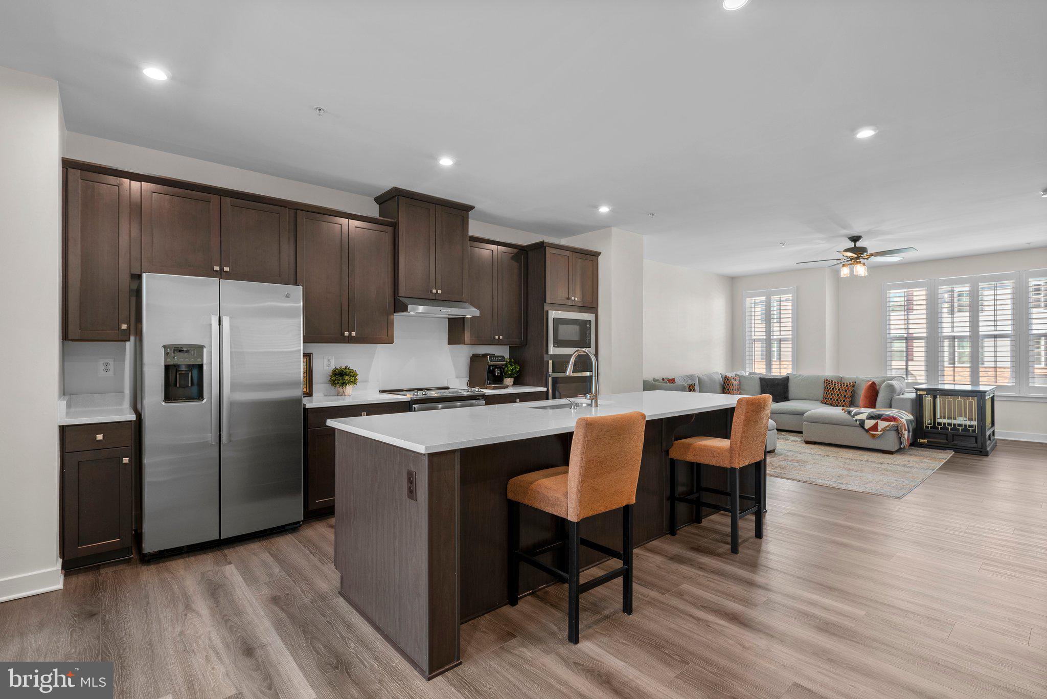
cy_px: 350
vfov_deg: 70.5
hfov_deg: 93.3
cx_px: 524
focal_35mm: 17
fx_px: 495
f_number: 8
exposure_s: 1/6
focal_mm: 17
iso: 200
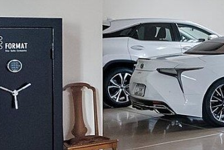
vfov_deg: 16.6
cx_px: 387
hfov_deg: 19.6
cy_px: 15
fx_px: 504
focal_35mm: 81
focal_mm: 15
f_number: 8
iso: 3200
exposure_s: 1/6
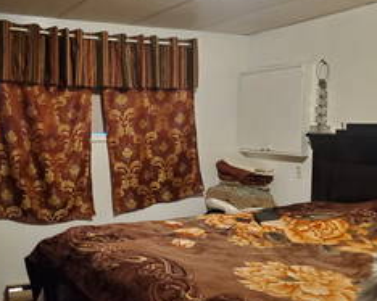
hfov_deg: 45.9
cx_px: 114
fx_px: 435
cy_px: 167
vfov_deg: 38.2
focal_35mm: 39
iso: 640
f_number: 1.5
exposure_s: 1/30
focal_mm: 4.3
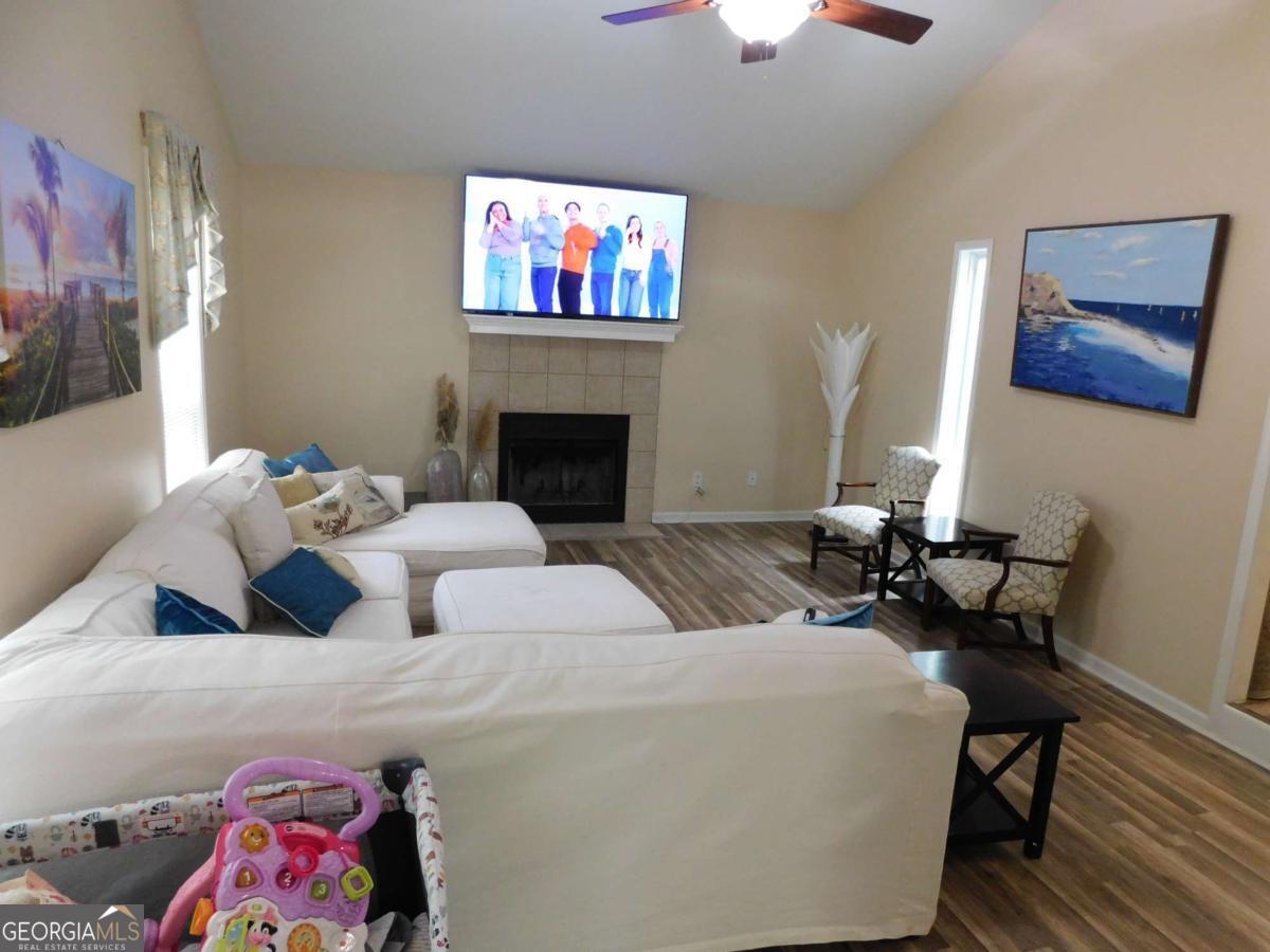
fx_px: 844
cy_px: 476
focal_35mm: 23
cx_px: 635
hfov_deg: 73.9
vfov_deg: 58.9
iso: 400
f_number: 3
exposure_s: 1/20
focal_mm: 4
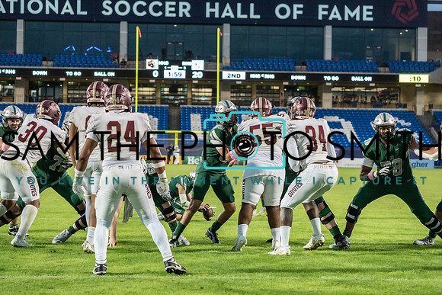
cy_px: 148
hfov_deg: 20.4
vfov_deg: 13.7
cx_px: 221
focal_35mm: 100
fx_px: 1228
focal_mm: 100
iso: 8000
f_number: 4.5
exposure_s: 1/800
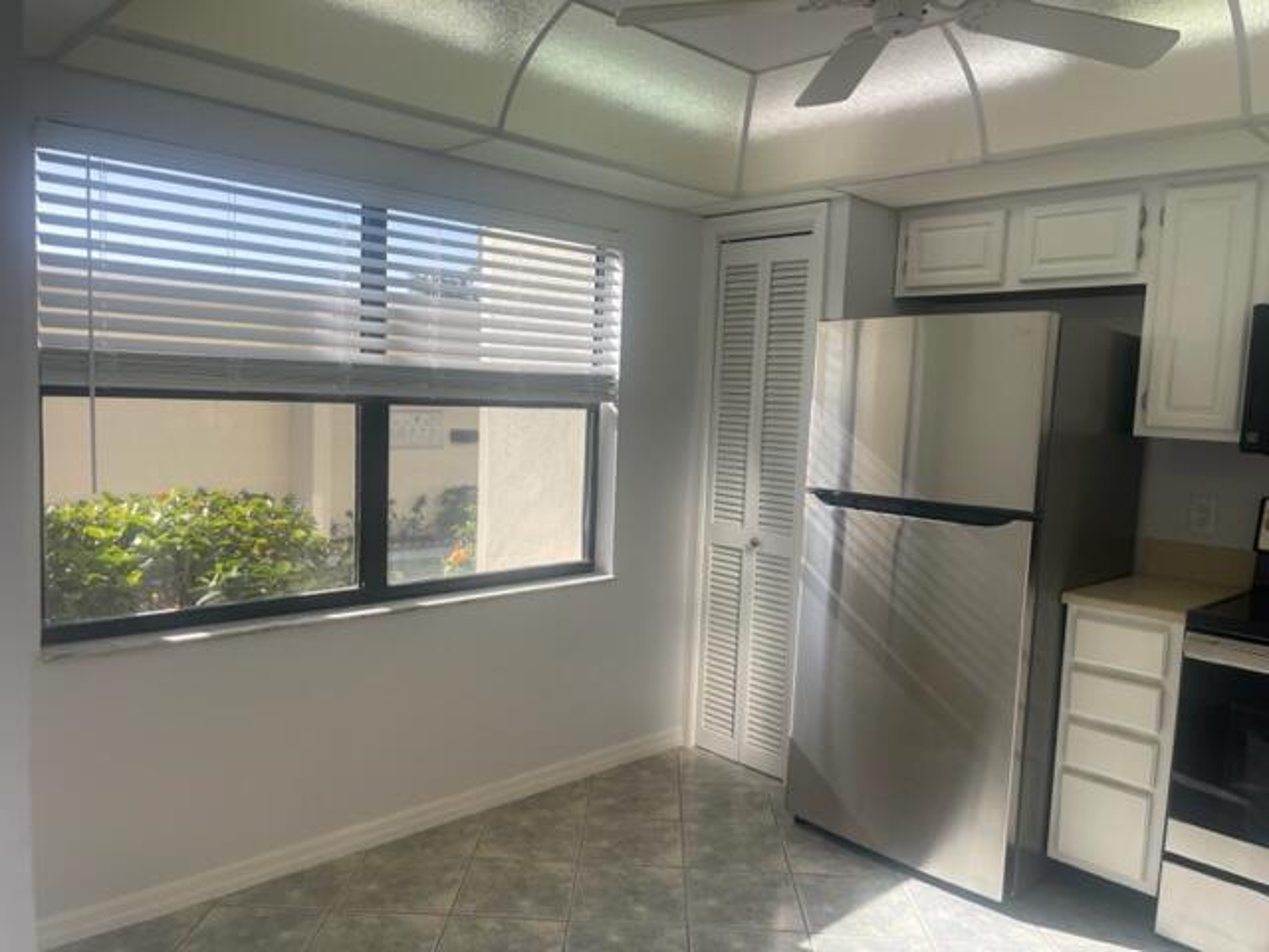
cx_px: 634
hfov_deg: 67.3
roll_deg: -2.4
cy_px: 476
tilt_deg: -5.4
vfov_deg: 53.1
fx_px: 953
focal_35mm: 26
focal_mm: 5.1
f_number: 1.6
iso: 32
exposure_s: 1/740
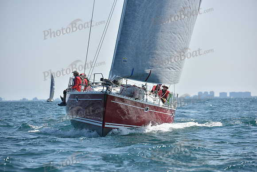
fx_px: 1428
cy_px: 86
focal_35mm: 200
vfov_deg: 6.9
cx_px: 128
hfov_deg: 10.3
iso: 250
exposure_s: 1/1600
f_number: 6.3
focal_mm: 200
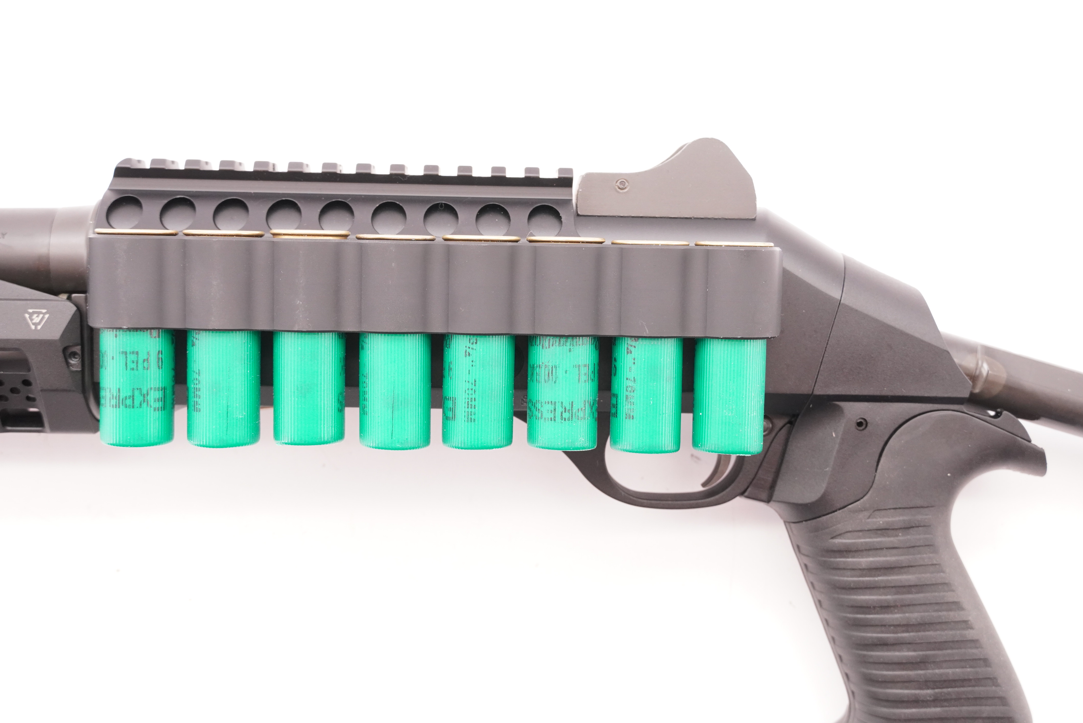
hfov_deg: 41.1
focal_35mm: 48
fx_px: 1445
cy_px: 362
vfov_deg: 28.1
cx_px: 542
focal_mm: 32
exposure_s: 1/125
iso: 1250
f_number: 5.6
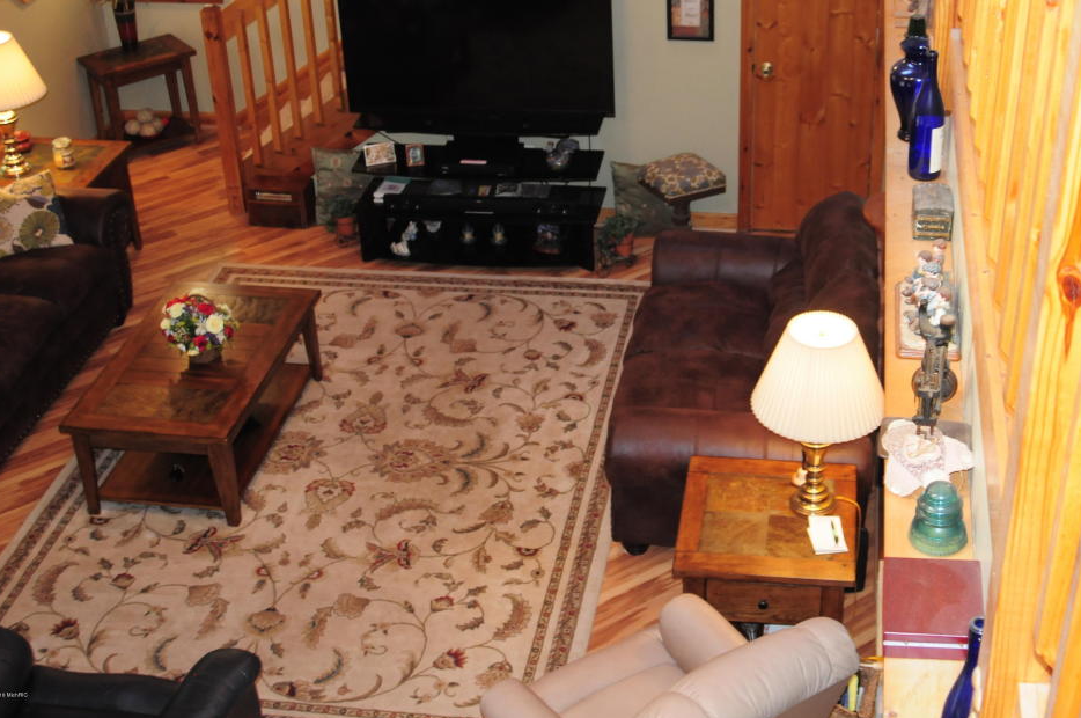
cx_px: 655
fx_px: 1559
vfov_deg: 25.9
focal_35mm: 52
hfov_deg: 38.1
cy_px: 278
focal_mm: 28
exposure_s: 1/60
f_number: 5
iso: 800
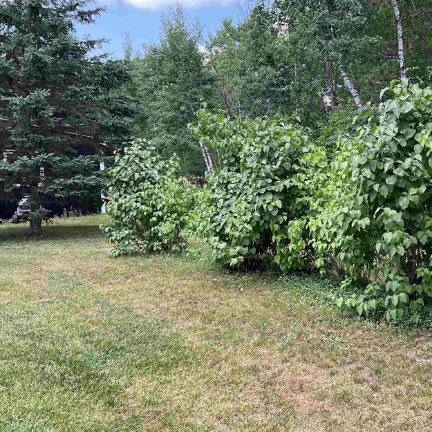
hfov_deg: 39.0
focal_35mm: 42
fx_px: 593
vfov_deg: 40.0
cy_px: 204
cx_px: 320
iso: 16
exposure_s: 1/231
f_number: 1.8
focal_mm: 3
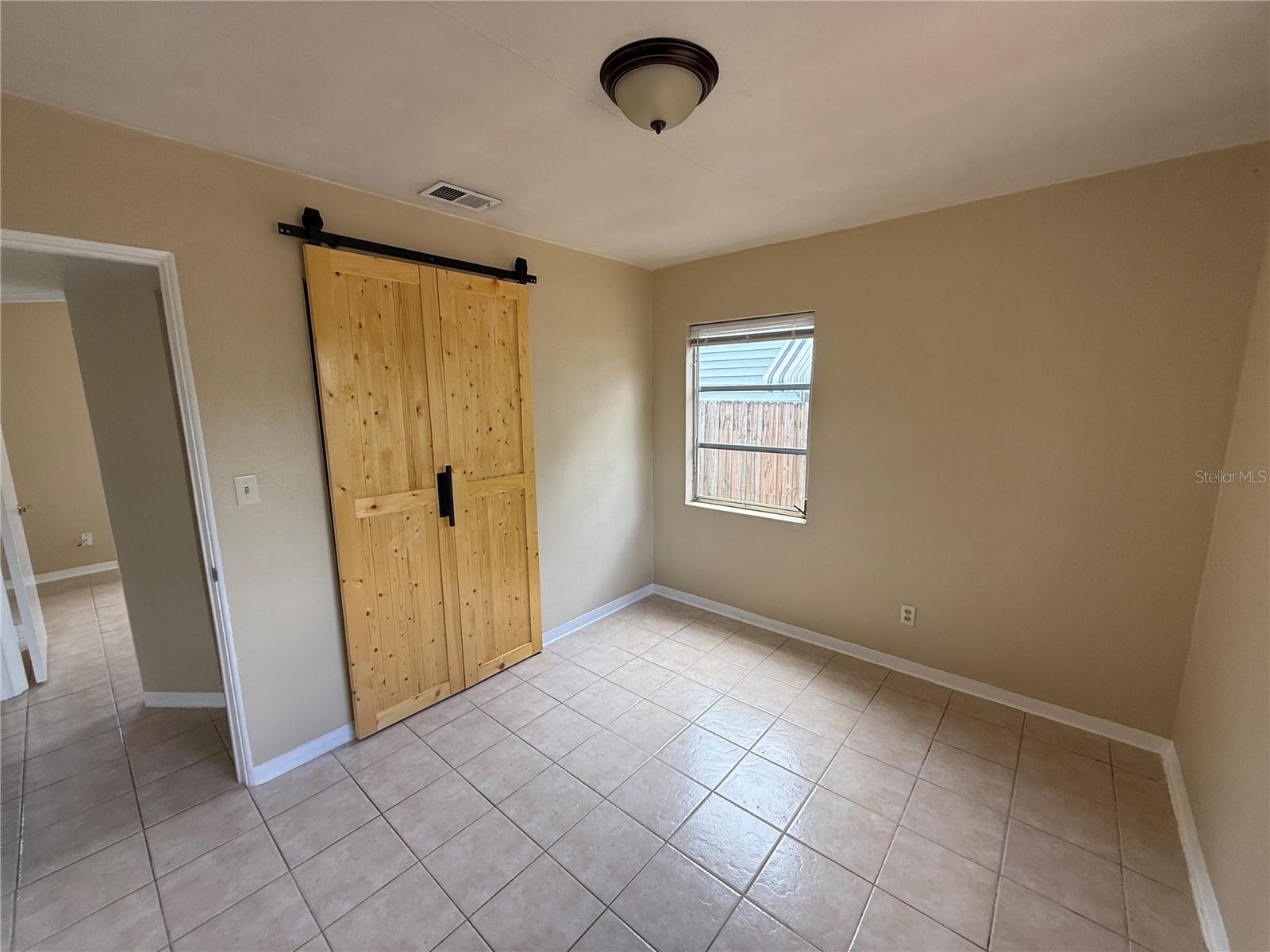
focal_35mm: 14
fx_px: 514
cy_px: 476
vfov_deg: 85.7
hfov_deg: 102.1
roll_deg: +1.7
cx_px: 635
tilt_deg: -8.7
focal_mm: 2.22
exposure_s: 1/102
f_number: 2.2
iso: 64
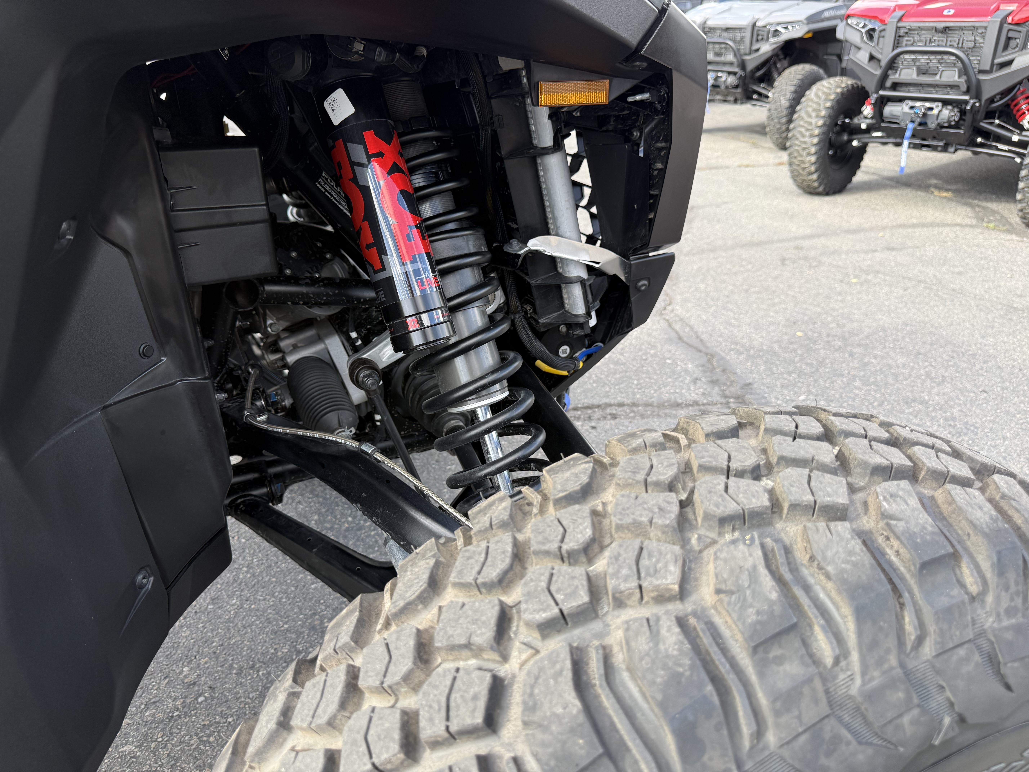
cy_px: 386
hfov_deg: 71.6
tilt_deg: -23.5
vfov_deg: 56.8
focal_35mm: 24
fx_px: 713
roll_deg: +0.3
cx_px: 514
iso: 80
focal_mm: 6.76
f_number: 1.78
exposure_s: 1/312
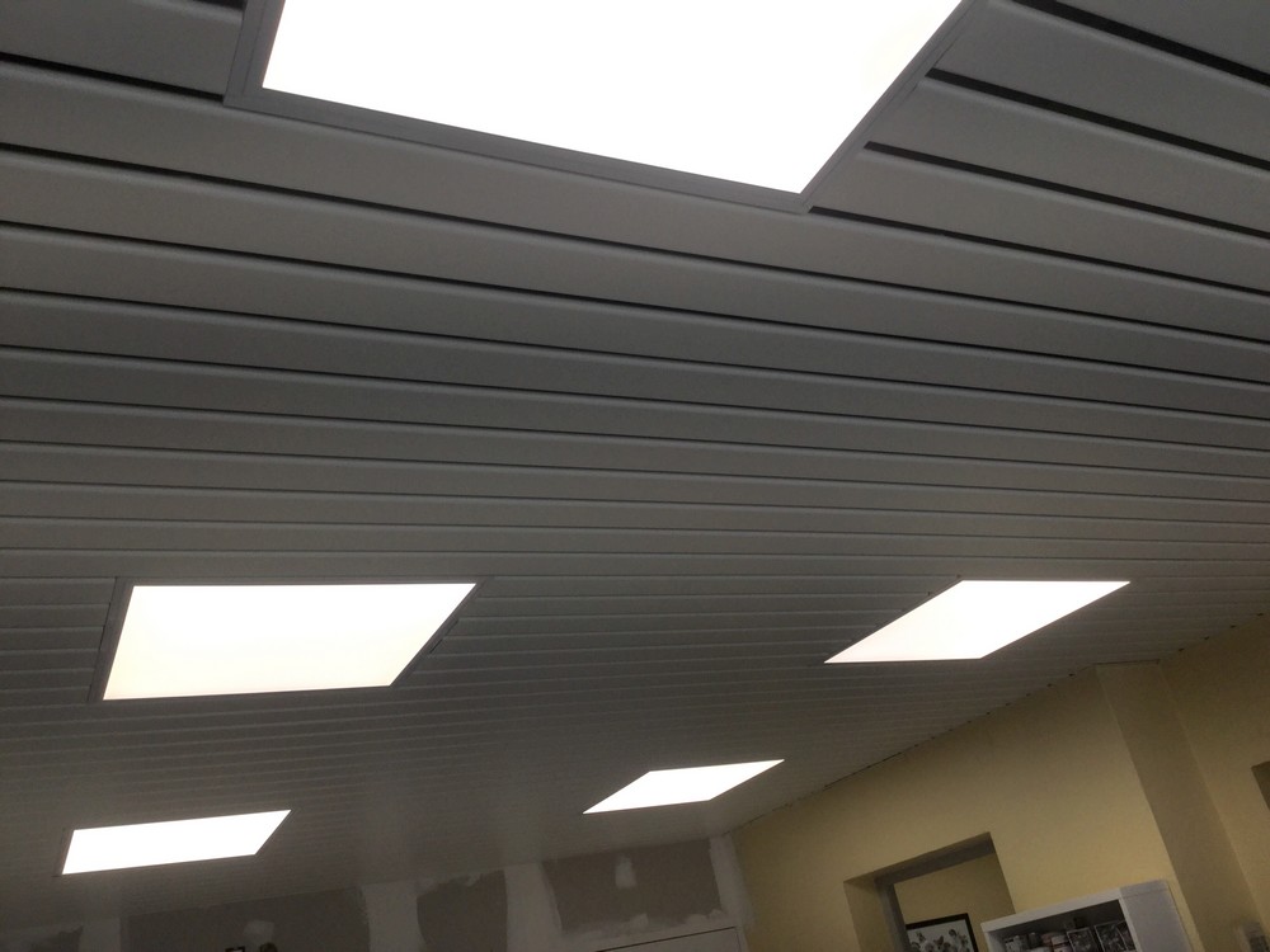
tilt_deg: +25.7
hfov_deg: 58.4
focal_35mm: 31
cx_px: 635
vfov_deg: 45.4
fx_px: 1137
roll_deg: +10.9
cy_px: 476
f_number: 2.4
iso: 25
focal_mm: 3.3
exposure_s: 1/181
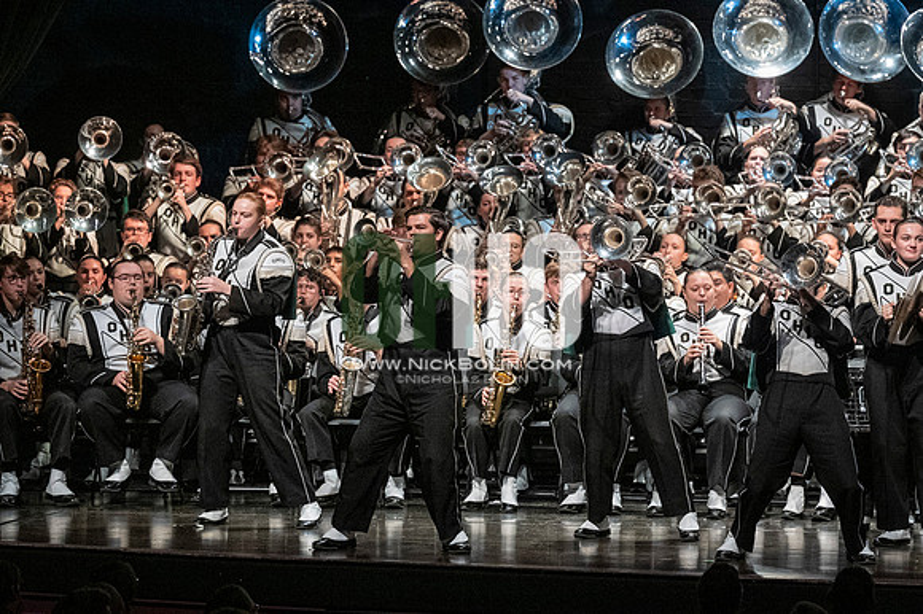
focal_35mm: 210
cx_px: 462
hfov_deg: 9.8
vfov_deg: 6.5
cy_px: 307
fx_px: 5381
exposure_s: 1/500
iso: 4000
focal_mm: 140
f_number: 4
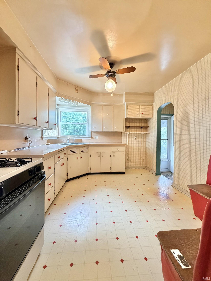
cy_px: 140
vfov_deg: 102.1
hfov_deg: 85.7
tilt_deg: -0.7
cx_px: 106
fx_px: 114
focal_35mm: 14
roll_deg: -1.1
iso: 500
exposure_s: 1/60
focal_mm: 2.22
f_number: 2.2
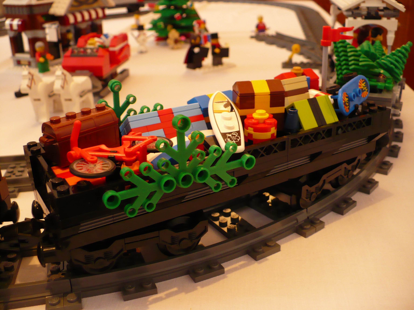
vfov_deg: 38.7
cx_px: 207
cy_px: 155
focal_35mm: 37
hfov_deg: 50.1
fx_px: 443
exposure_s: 1/6
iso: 200
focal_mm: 6.1
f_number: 2.8
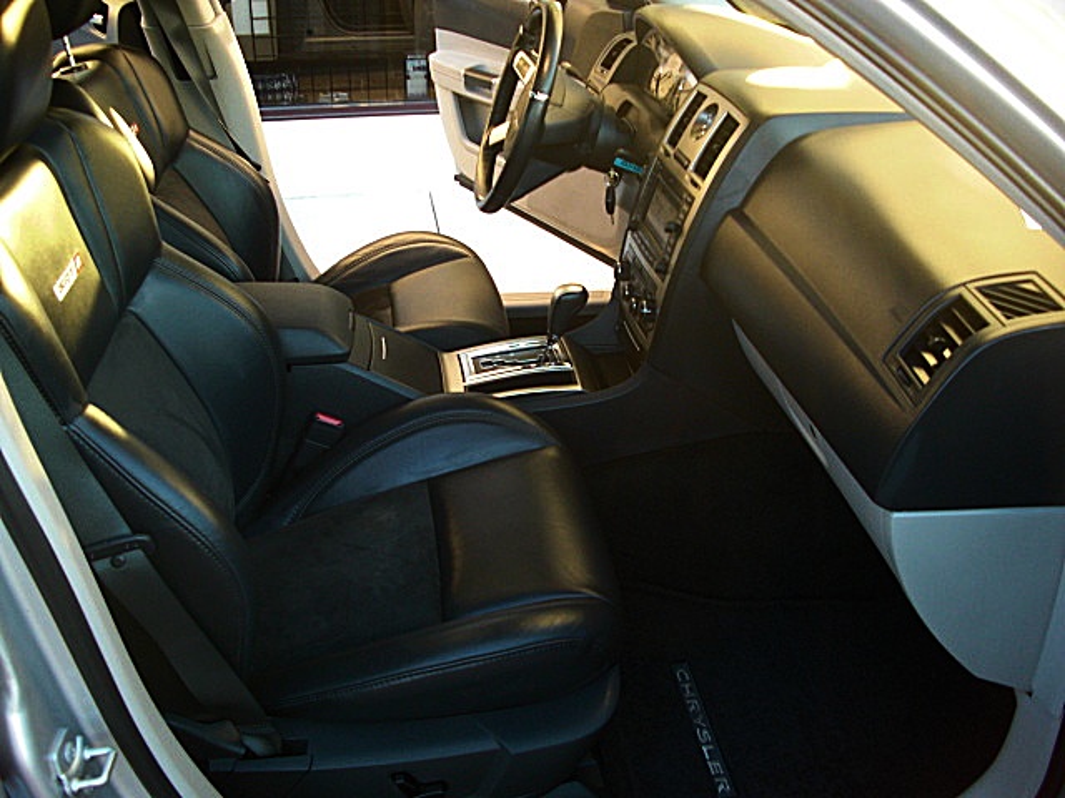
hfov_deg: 51.4
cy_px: 399
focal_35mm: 36
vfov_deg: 39.7
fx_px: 1108
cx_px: 532
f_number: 2.8
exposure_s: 1/60
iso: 200
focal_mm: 6.3
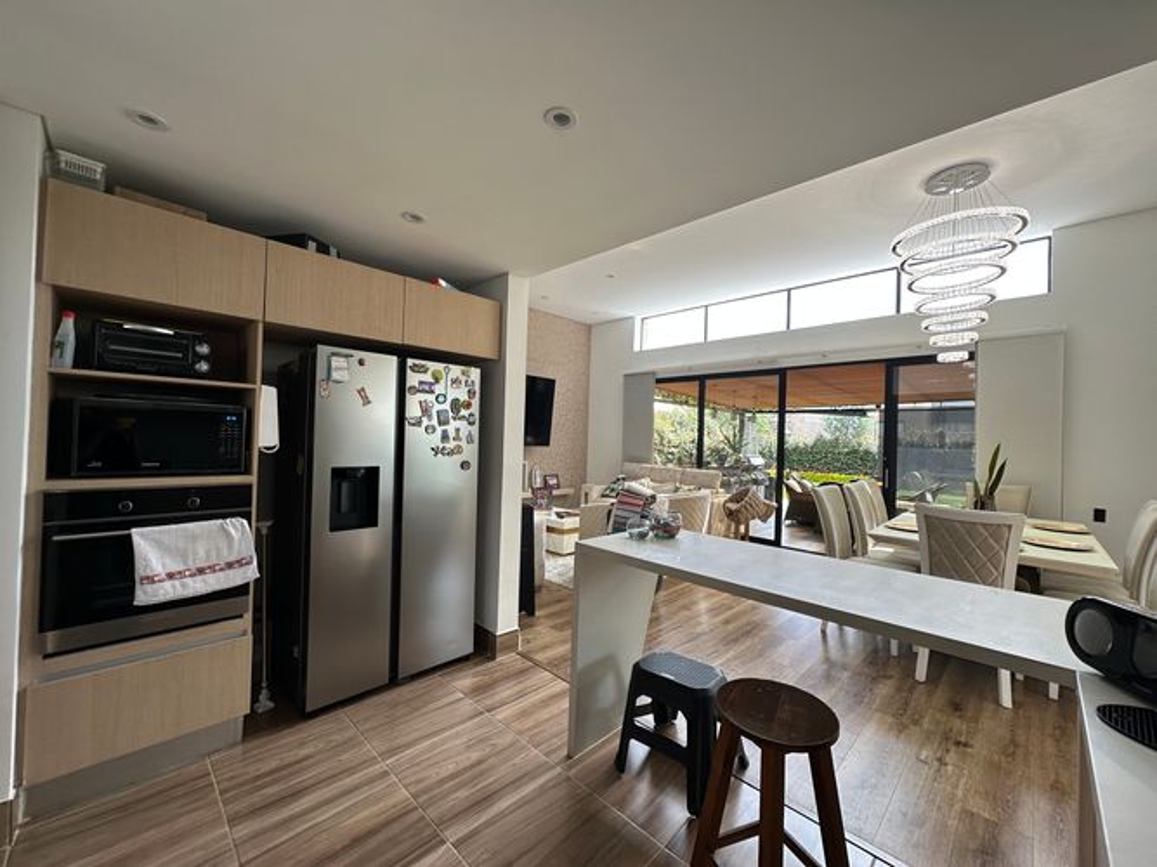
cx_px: 578
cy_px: 434
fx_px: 468
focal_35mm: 14
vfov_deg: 85.7
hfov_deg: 102.1
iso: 40
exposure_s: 1/99
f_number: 2.2
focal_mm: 2.22
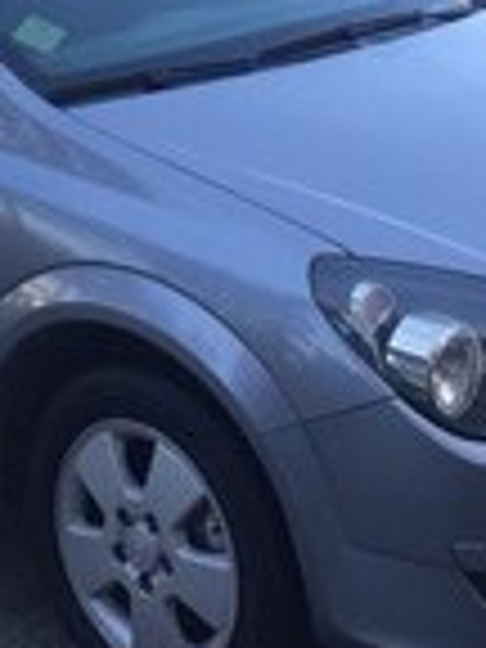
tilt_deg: -6.4
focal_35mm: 100
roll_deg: +1.0
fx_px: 1872
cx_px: 135
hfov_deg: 14.7
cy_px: -184
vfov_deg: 18.3
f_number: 2.2
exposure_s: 1/427
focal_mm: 4.15
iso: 32
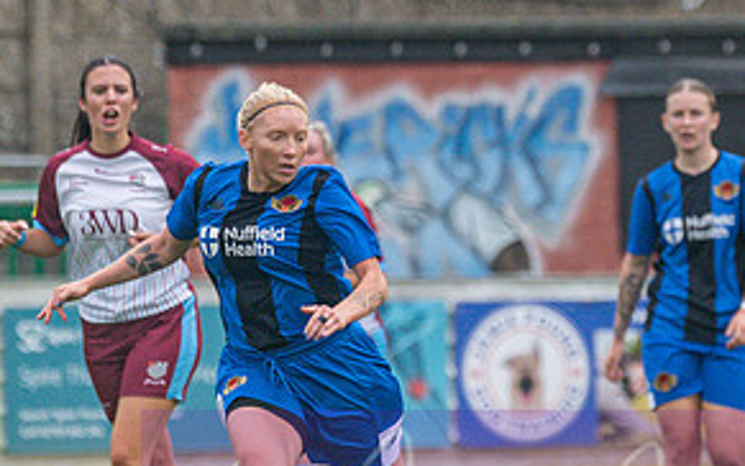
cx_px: 777
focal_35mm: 1183
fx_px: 24024
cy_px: 379
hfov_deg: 1.8
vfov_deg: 1.1
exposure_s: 1/1000
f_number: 4
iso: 640
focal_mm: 250
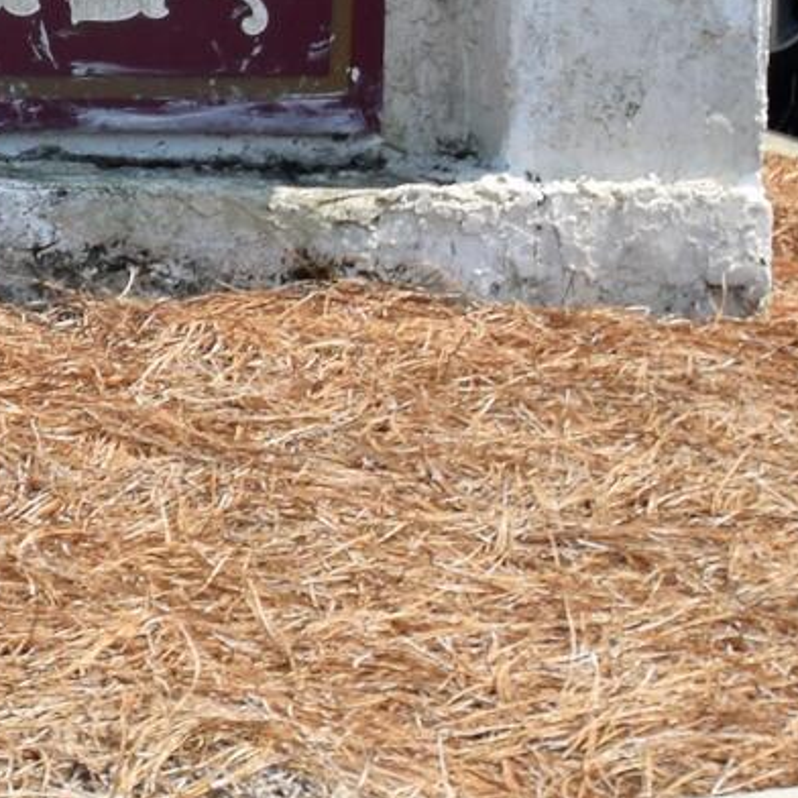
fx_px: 6103
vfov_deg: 7.2
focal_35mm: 234
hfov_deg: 6.9
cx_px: -1403
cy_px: -875
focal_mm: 24
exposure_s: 1/320
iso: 200
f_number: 9
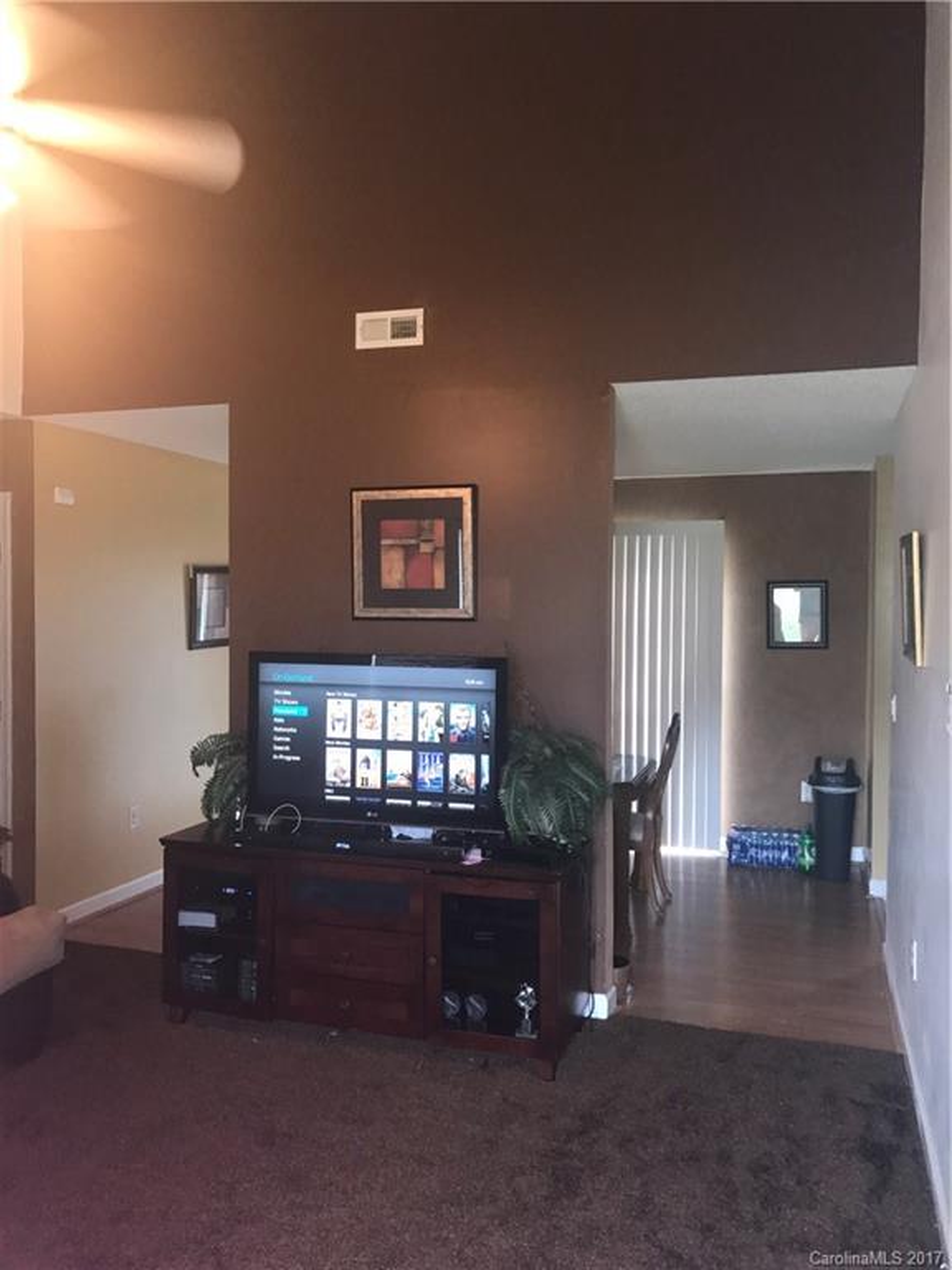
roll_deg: -0.2
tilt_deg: -0.6
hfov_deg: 49.7
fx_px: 1027
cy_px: 635
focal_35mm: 28
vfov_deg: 63.4
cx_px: 476
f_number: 1.8
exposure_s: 1/24
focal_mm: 3.99
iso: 100
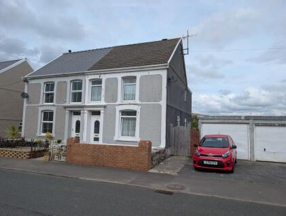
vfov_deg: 56.9
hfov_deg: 71.5
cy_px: 108
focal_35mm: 24
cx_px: 143
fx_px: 199
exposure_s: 1/897
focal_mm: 6.9
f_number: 1.68
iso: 21
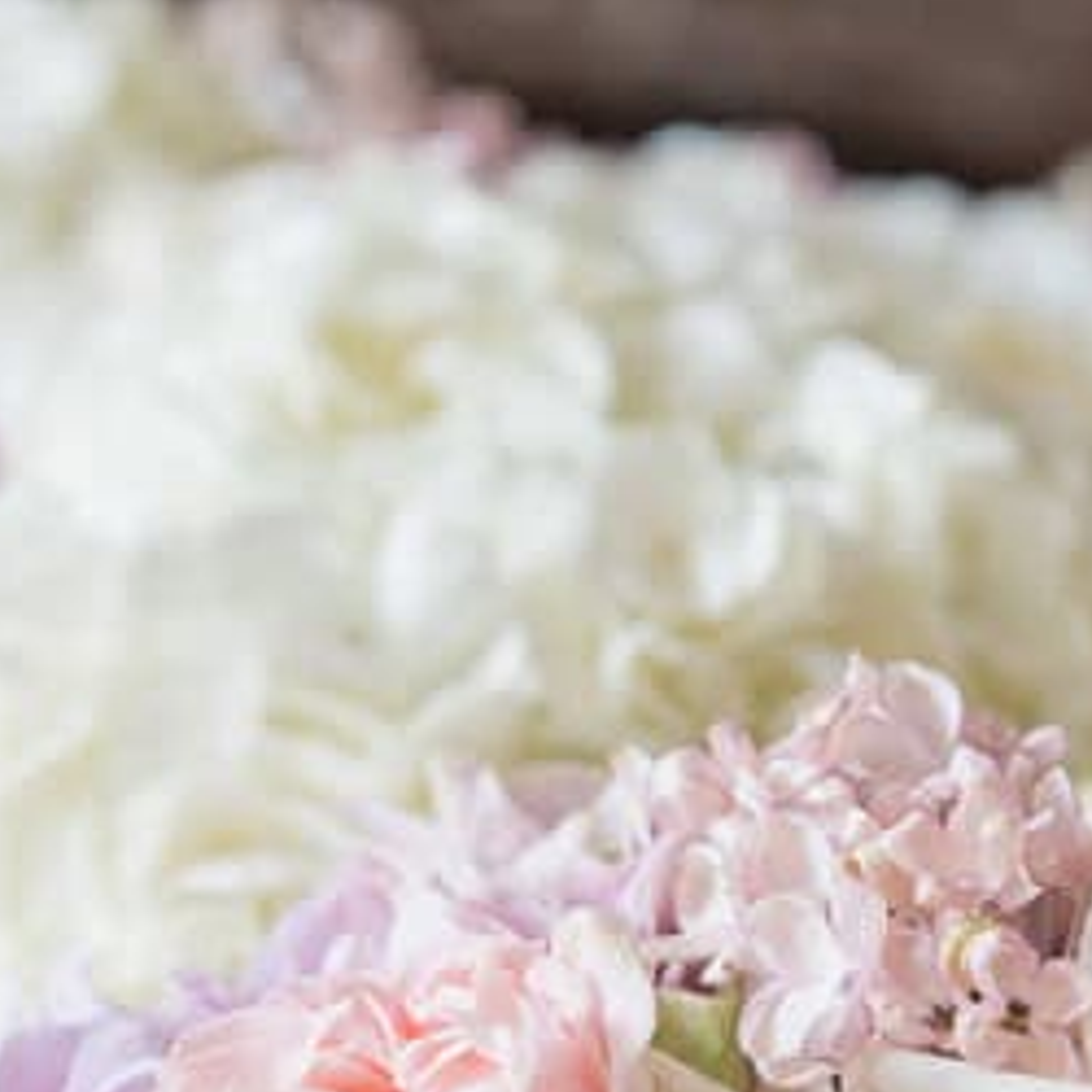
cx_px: 404
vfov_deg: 12.6
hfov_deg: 12.6
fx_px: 4925
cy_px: 876
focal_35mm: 138
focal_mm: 62
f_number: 6.3
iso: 400
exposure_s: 1/125
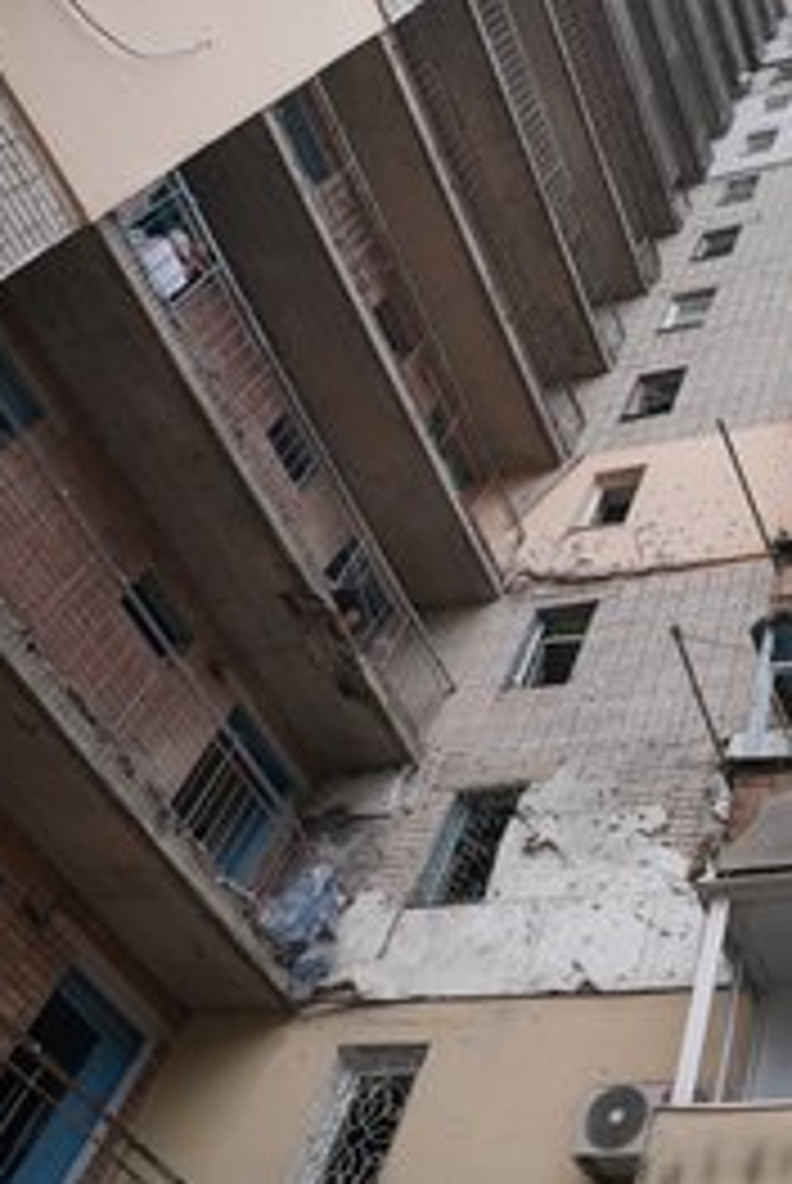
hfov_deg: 32.2
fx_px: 1251
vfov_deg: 50.6
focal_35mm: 38
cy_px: 587
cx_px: 806
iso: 125
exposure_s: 1/160
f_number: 6.3
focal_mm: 25
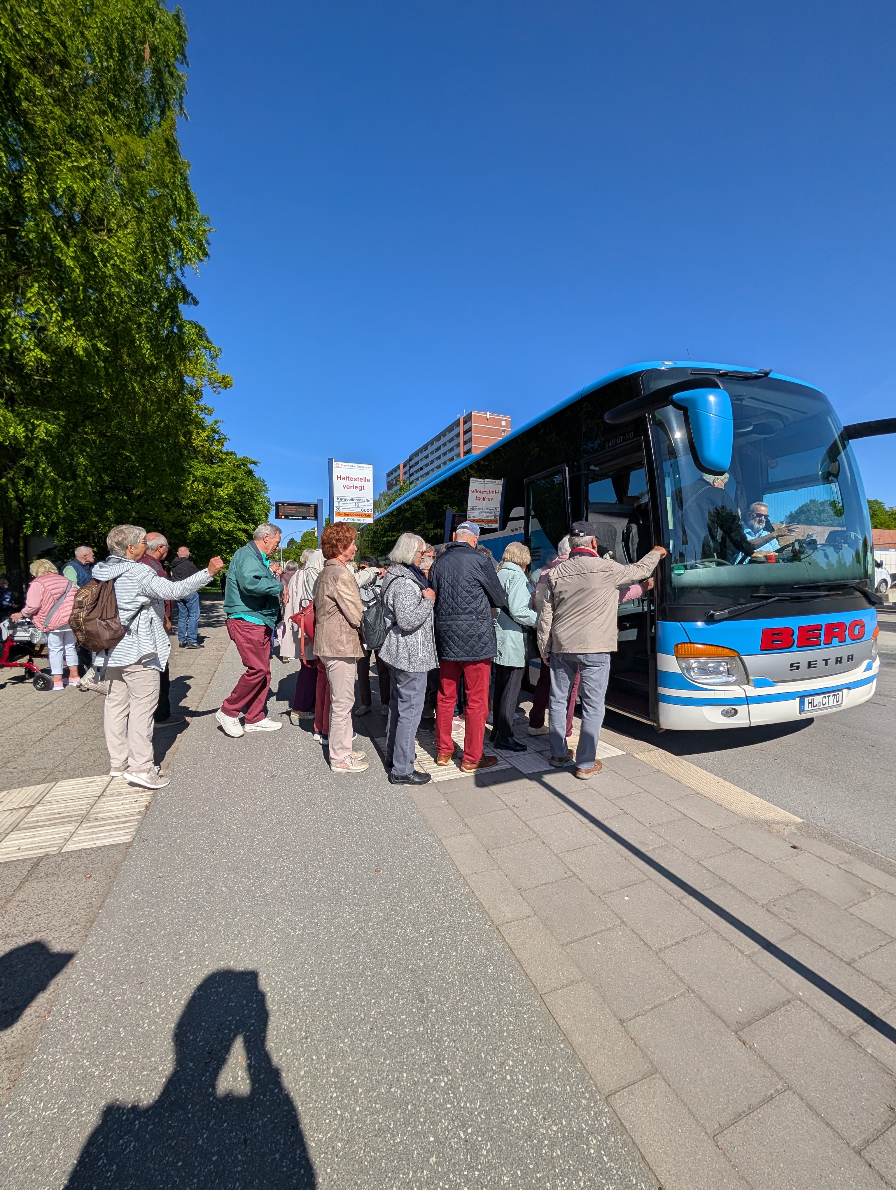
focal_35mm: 12
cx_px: 448
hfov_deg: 94.6
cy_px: 595
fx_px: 413
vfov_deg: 110.5
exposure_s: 1/4878
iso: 48
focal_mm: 2.02
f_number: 1.7
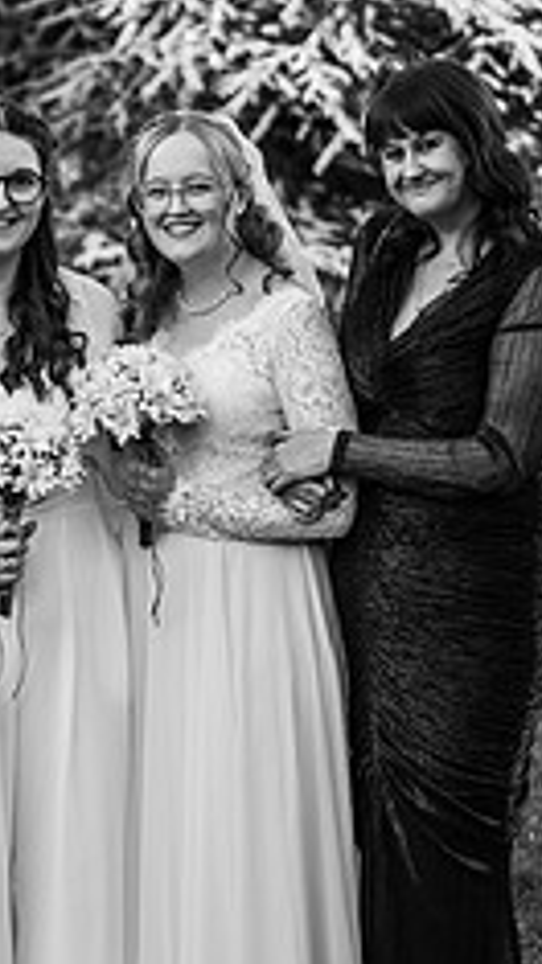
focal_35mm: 112
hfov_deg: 10.8
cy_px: 455
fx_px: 2865
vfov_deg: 19.1
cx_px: 101
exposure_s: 1/500
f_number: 2.8
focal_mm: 56
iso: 100
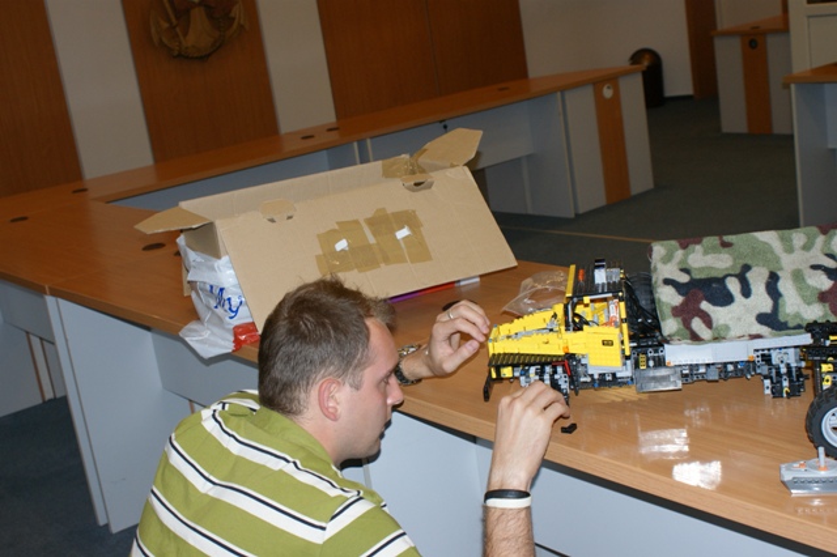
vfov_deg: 29.8
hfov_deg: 43.6
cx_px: 418
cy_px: 278
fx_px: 1046
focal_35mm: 45
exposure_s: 1/60
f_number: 5.6
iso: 400
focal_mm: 30
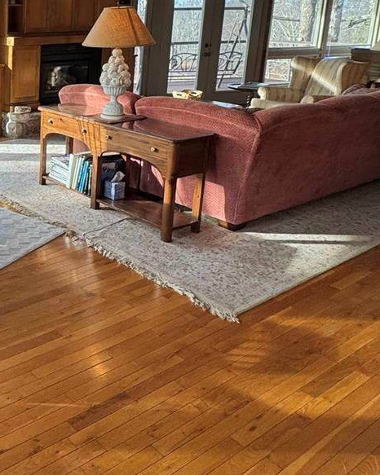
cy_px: 127
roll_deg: +0.9
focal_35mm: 36
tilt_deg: -11.4
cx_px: -62
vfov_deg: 48.6
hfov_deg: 34.1
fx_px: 506
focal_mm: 2.22
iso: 50
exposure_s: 1/120
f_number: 2.2
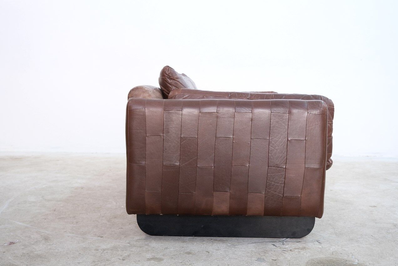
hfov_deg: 51.9
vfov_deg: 35.9
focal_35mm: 37
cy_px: 133
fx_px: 409
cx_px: 199
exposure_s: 1/38
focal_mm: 24.7
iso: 1600
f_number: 4
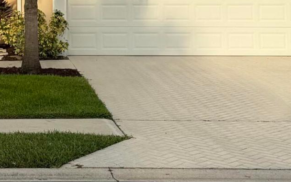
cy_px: -95
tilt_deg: +5.2
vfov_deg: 10.9
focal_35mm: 116
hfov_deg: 17.5
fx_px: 920
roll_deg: +0.4
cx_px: -5
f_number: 1.78
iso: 80
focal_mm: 6.76
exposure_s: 1/2703
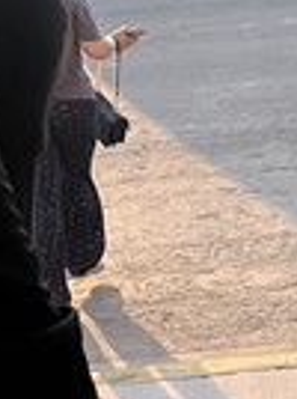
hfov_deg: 6.7
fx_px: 2284
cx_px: 927
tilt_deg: -17.7
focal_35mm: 199
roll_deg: +0.2
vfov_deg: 9.9
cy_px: 280
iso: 50
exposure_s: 1/621
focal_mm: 5.1
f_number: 1.6
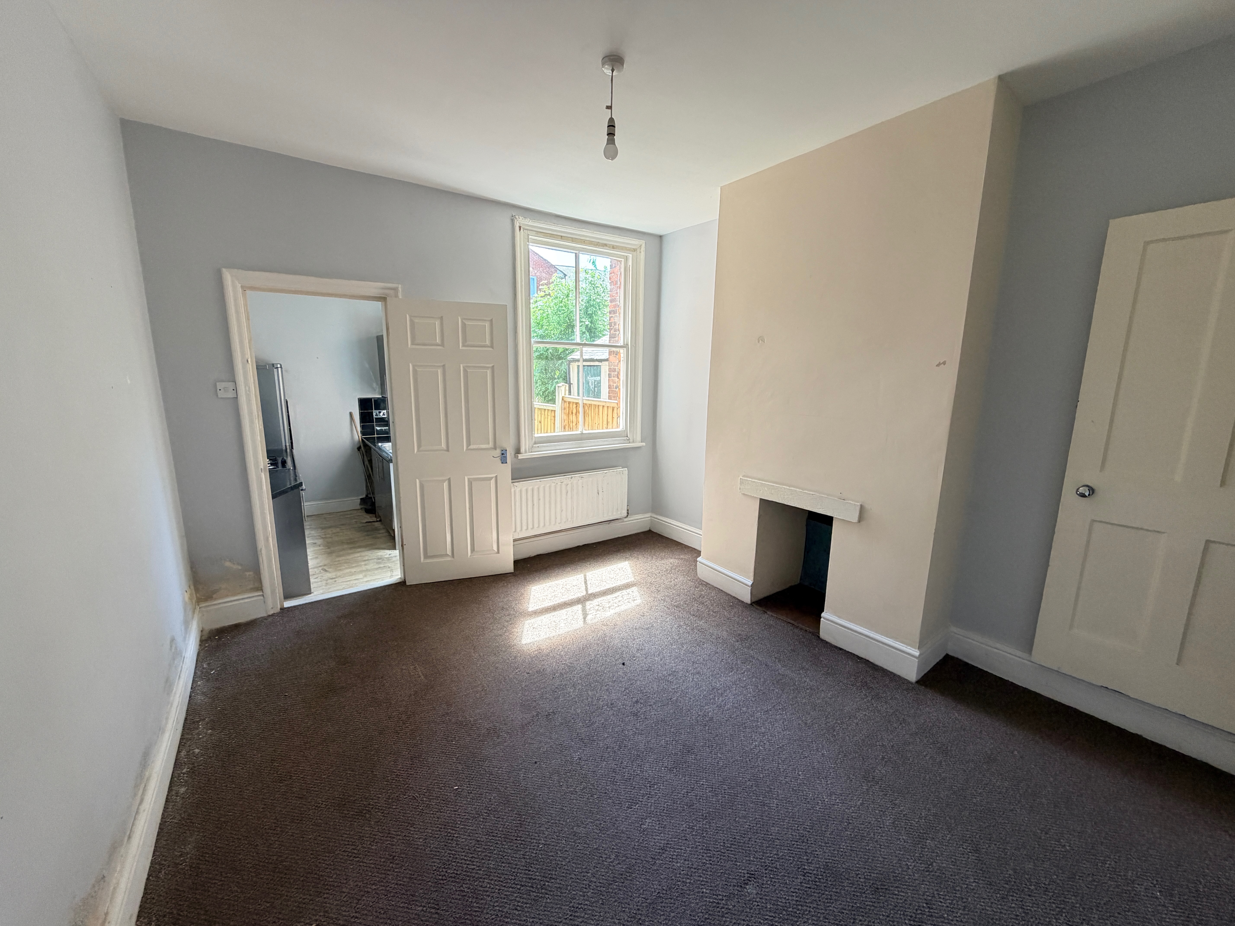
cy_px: 463
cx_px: 618
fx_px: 499
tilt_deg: -10.1
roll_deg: -0.8
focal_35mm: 14
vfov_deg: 85.7
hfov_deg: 102.1
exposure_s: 1/121
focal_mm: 2.22
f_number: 2.2
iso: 160
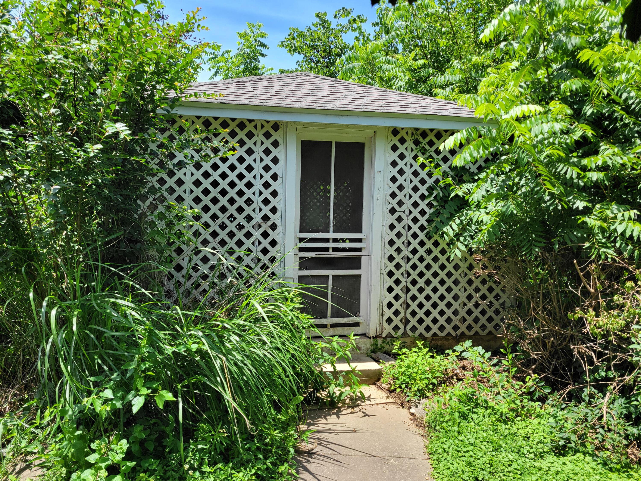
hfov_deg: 67.3
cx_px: 320
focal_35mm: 26
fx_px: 481
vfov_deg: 53.1
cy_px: 240
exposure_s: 1/876
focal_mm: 5.4
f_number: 1.8
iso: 40
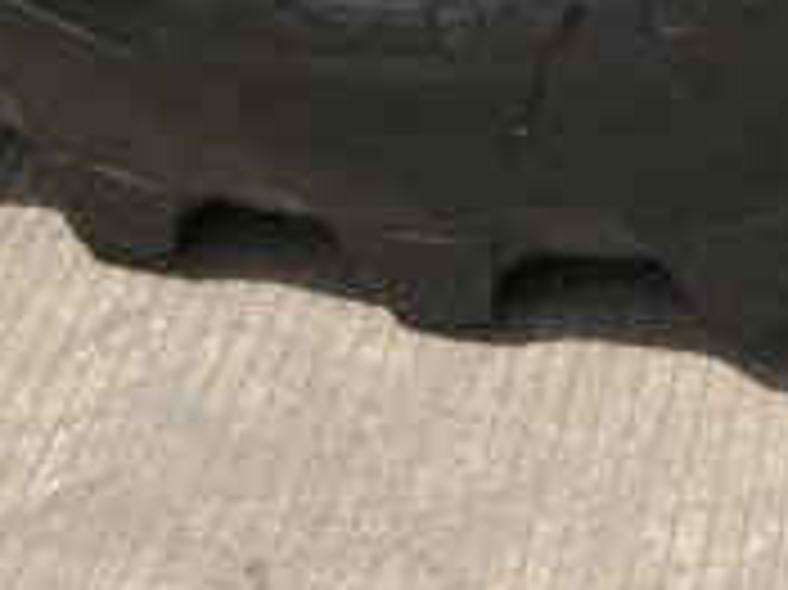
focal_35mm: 170
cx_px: 671
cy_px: -1090
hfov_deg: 11.6
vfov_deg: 7.7
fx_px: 3867
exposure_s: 1/1675
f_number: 1.8
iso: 16
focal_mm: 3
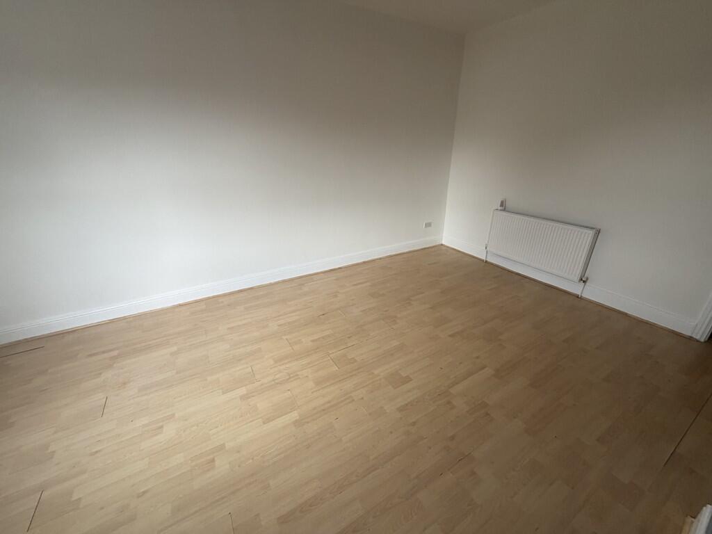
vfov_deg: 85.7
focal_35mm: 14
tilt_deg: -24.3
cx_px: 356
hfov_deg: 102.1
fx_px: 288
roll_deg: -0.3
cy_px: 267
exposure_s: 1/121
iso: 200
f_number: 2.2
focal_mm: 2.22
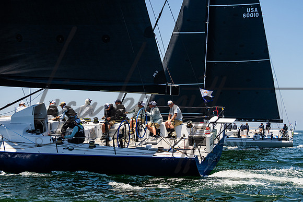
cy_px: 112
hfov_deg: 27.8
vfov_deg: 18.8
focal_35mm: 73
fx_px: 612
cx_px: 146
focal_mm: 62
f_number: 8
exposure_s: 1/2500
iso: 500
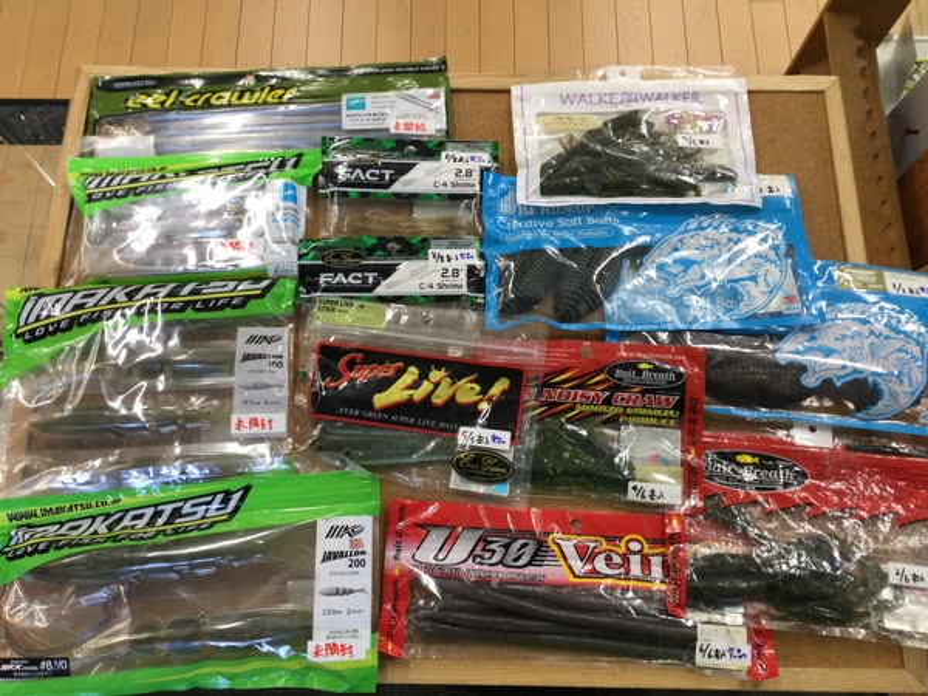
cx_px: 464
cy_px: 348
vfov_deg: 45.4
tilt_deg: -72.6
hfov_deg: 58.4
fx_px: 831
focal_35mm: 31
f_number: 2.4
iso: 32
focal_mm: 3.3
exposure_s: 1/30
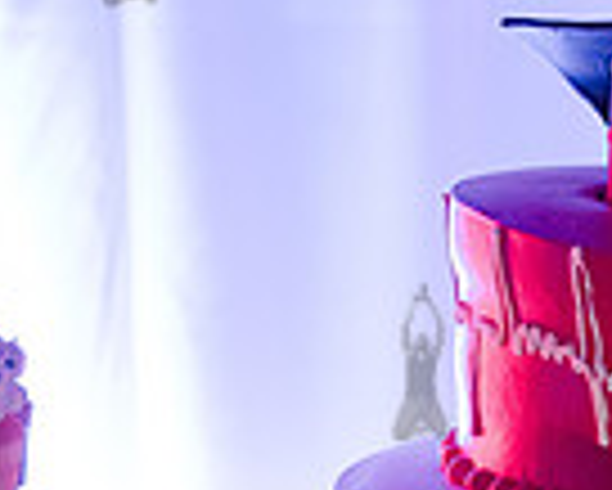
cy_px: 578
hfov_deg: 12.8
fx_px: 2538
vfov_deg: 10.9
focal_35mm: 140
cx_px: 999
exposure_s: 1/125
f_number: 2.8
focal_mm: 35
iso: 4000
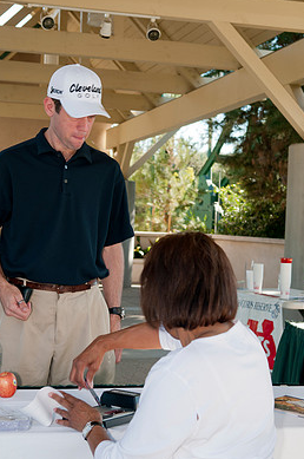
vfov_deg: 30.6
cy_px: 241
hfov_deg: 20.5
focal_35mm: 66
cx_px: 140
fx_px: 839
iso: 200
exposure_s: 1/80
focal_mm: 38
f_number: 5
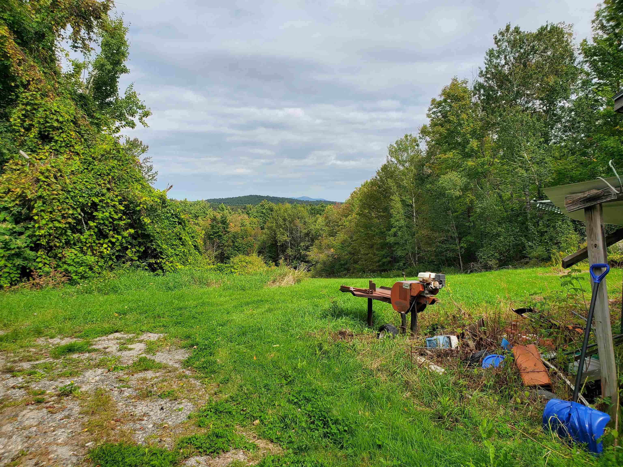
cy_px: 234
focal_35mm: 26
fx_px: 468
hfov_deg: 67.3
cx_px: 312
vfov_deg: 53.1
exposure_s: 1/1501
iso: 50
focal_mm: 4.3
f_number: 2.4
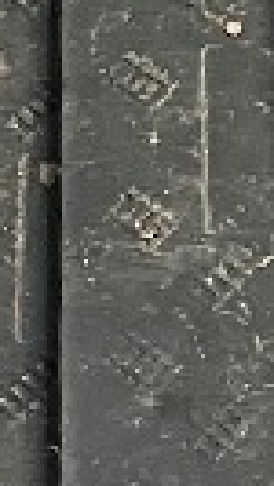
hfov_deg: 5.1
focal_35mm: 218
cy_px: 471
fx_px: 2810
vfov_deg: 9.8
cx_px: 1005
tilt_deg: -55.0
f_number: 1.6
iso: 500
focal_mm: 5.1
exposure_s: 1/59
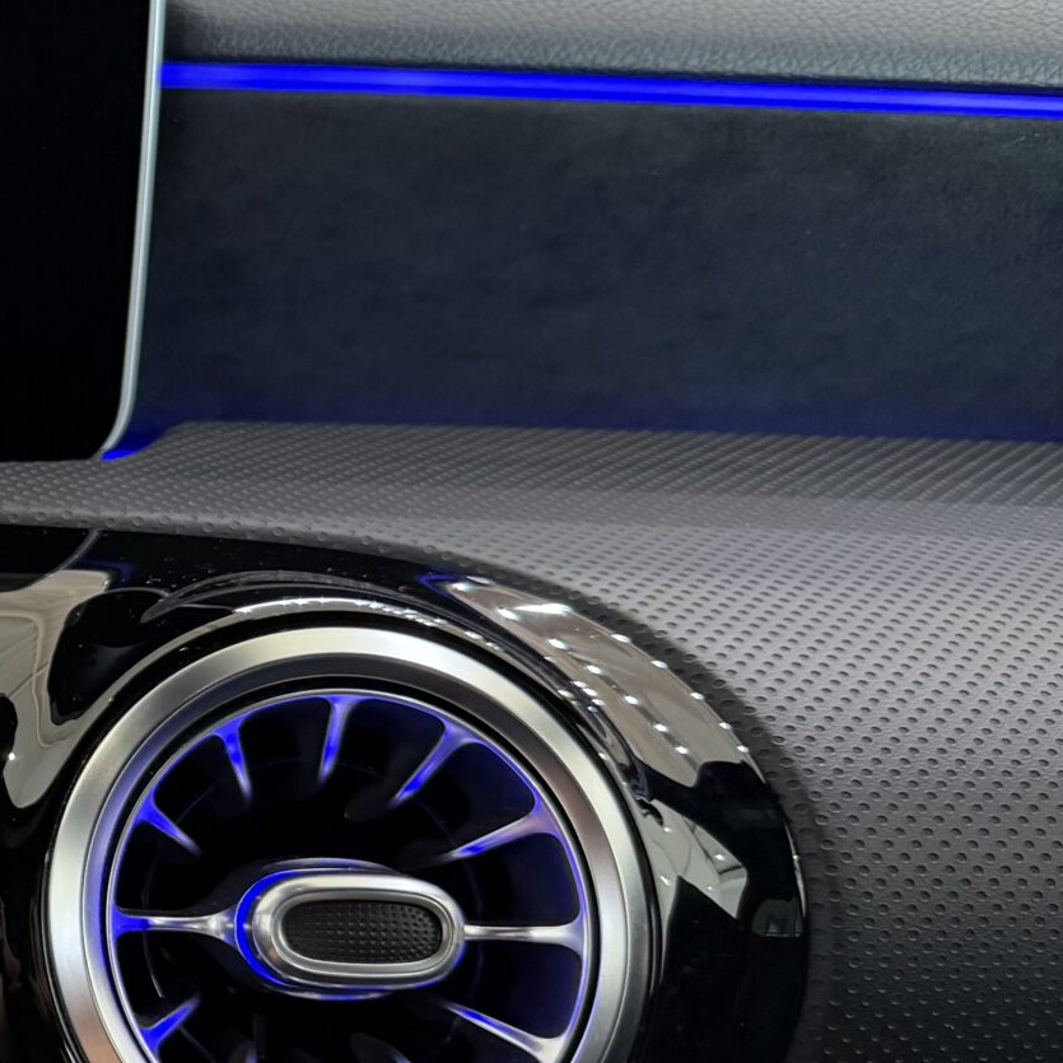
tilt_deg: -13.5
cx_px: -532
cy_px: 536
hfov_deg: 22.0
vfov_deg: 26.5
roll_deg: -0.5
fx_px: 2258
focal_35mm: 65
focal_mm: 6.76
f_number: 1.78
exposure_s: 1/50
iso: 160
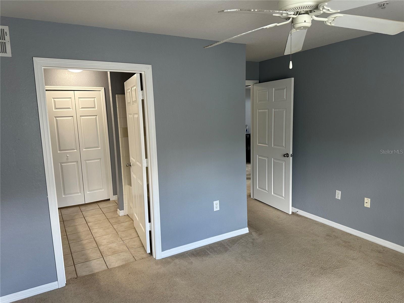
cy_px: 152
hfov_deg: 71.6
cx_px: 202
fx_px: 280
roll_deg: +1.0
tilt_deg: -8.5
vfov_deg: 56.8
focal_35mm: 24
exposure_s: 1/120
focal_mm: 6.86
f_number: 1.78
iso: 200
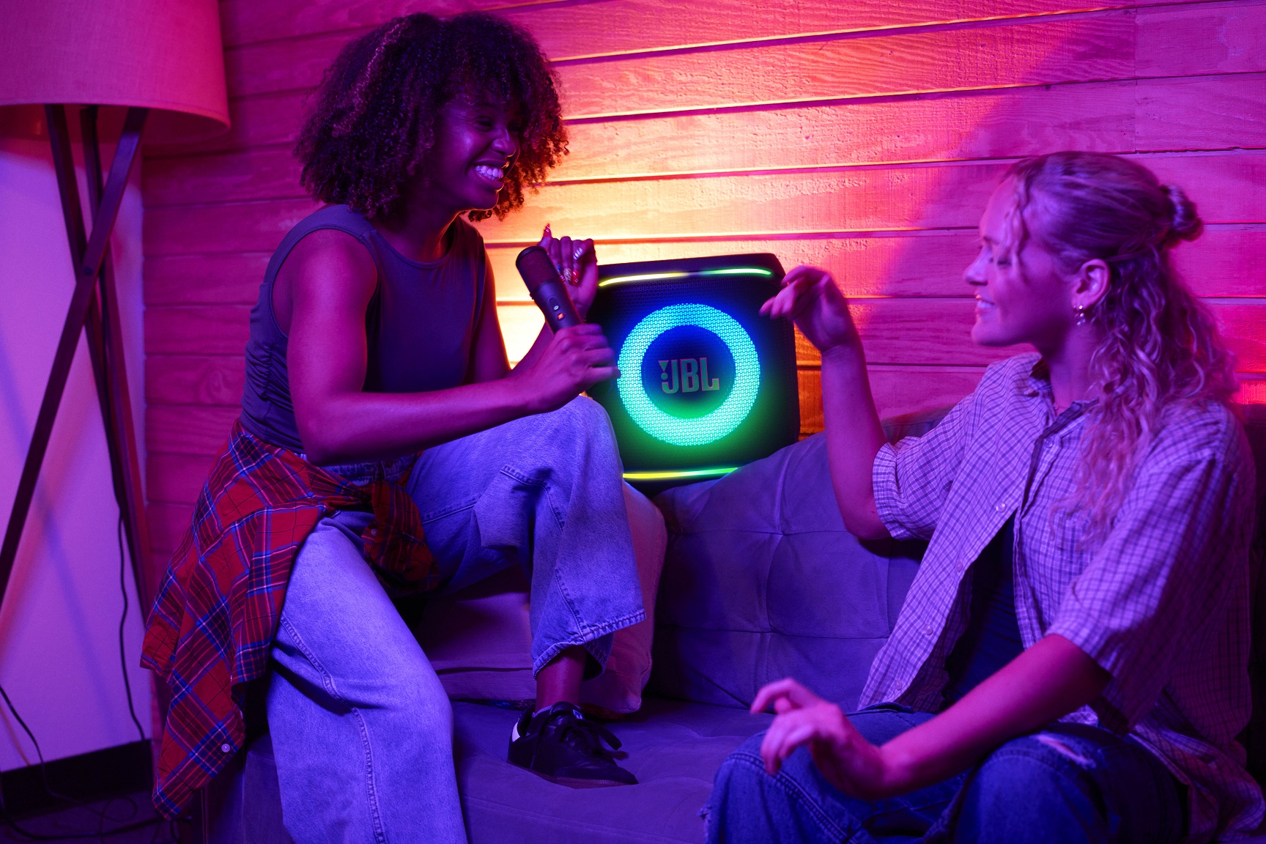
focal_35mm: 50
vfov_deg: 27.0
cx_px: 633
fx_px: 1758
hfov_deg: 39.6
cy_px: 422
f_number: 3.5
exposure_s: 1/125
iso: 3200
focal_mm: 50
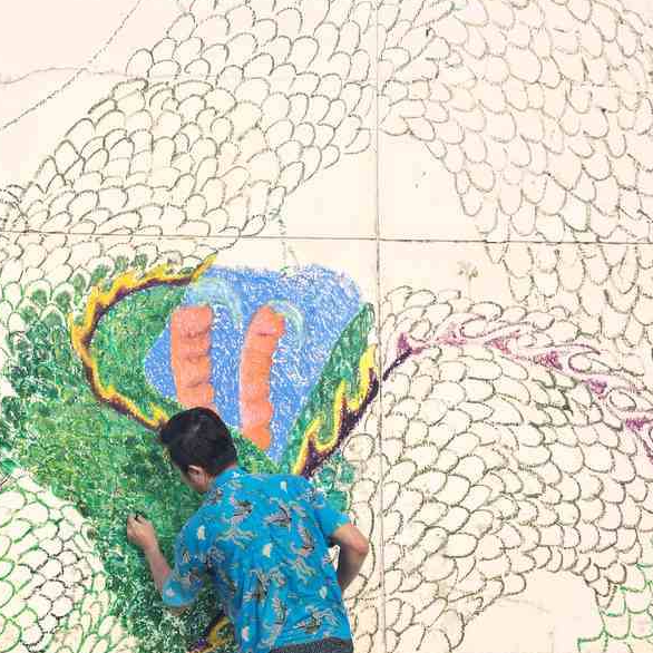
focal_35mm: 35
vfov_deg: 47.2
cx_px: 252
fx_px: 747
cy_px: 326
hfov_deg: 46.9
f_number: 2.2
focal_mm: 4.15
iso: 32
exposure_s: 1/760
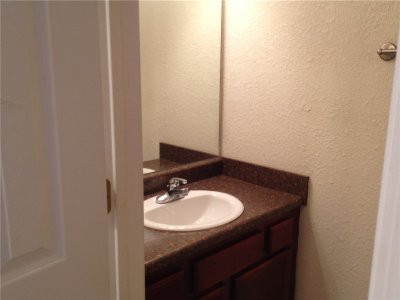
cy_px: 150
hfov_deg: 52.6
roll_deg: +1.2
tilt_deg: -14.4
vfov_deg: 40.7
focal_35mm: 35
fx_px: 404
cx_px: 200
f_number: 2.4
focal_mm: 4.28
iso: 64
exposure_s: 1/20
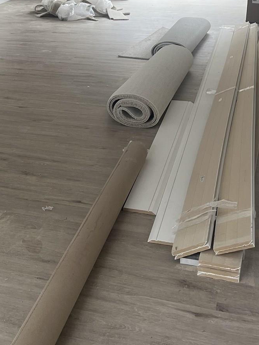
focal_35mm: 68
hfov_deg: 20.8
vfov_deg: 27.4
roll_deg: +1.4
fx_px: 678
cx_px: -8
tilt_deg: -10.2
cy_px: 25
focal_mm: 5.1
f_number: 1.6
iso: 50
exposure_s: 1/121
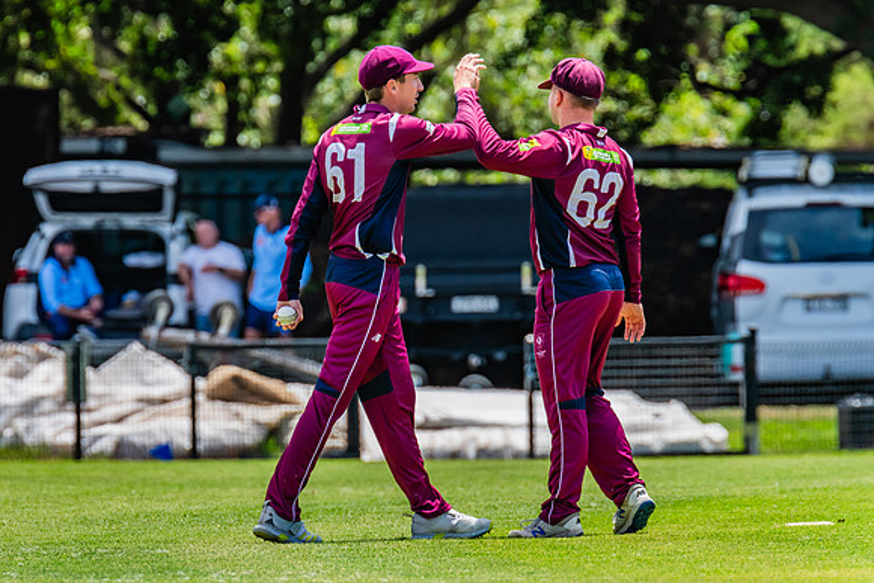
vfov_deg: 2.0
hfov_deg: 3.0
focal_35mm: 677
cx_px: 381
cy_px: 300
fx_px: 16449
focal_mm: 600
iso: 800
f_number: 11
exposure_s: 1/1000
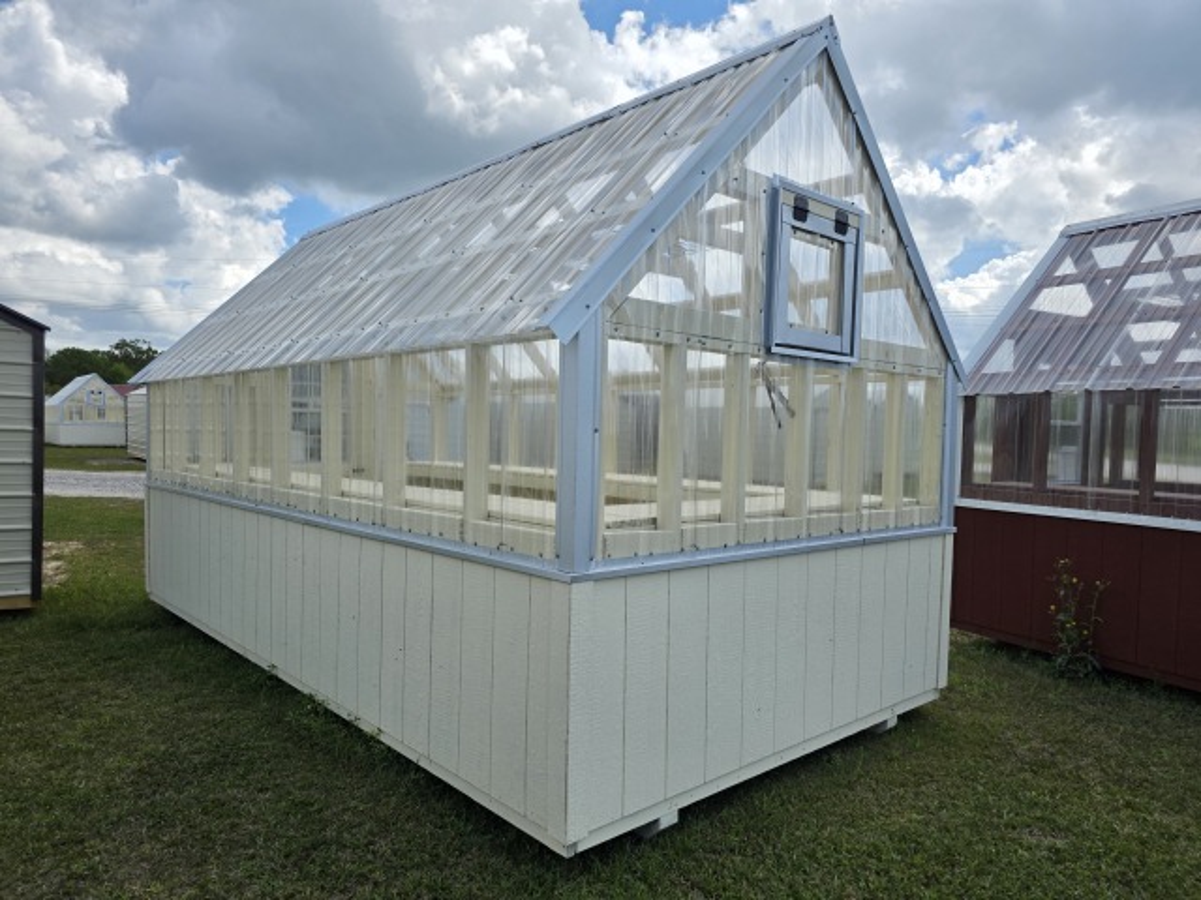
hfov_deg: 73.9
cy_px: 450
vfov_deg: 58.9
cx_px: 600
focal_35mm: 23
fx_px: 798
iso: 80
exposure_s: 1/5958
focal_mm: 6.3
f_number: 1.7
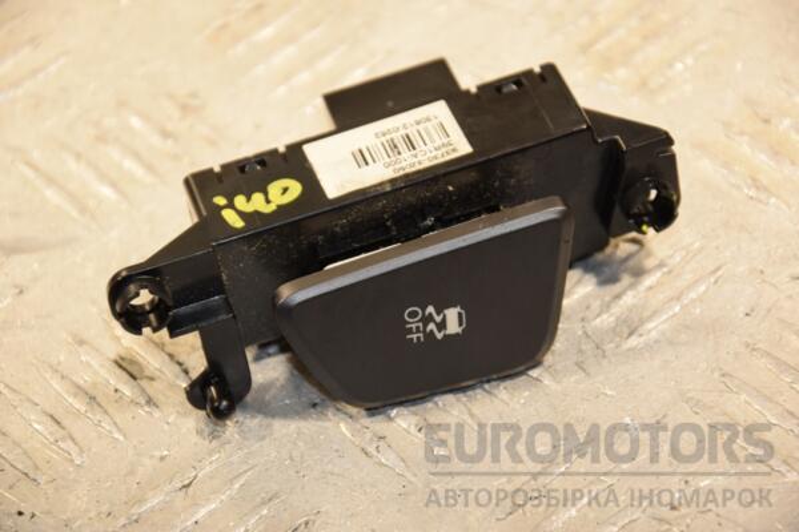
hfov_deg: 13.0
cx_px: 400
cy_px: 266
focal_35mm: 158
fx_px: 3495
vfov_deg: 8.7
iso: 800
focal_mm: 105
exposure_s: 1/200
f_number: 5.6
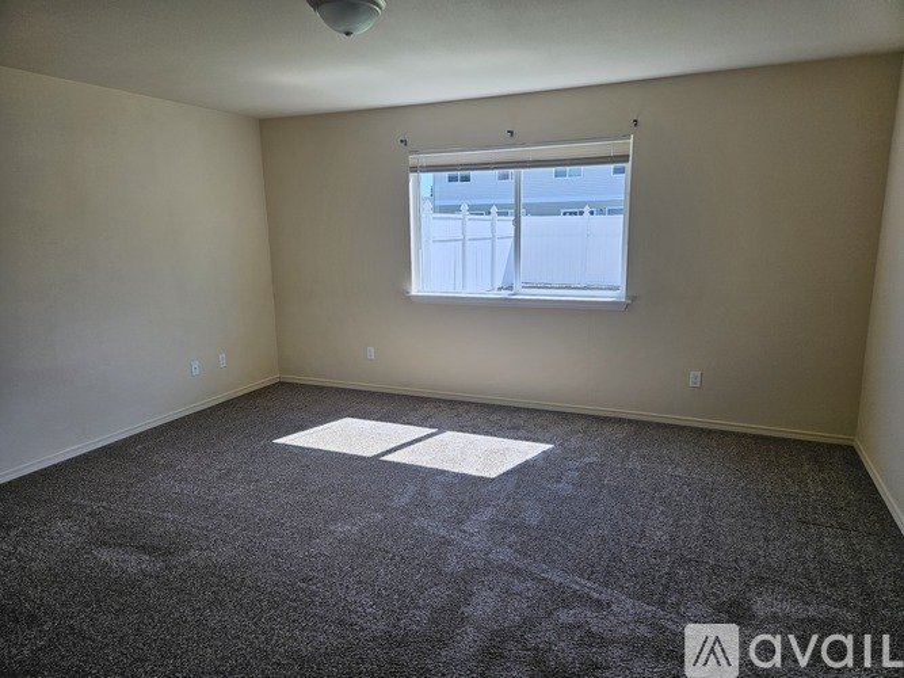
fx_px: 601
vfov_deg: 58.9
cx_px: 452
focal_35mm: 23
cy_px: 339
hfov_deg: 73.9
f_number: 1.8
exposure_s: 1/359
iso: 50
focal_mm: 5.4
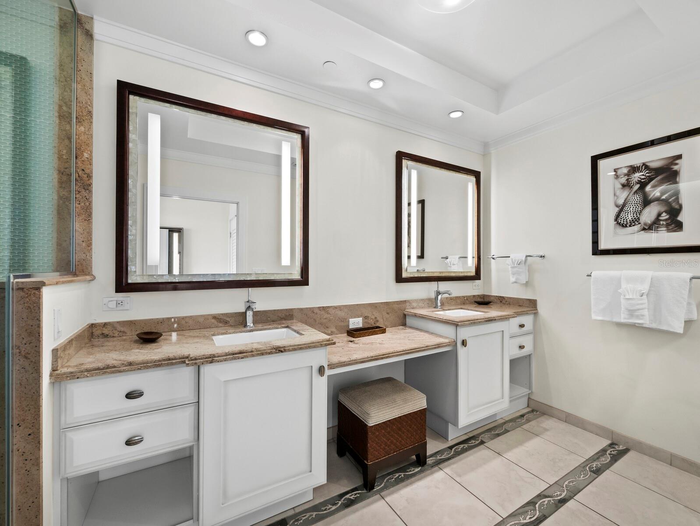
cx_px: 350
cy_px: 263
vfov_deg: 85.7
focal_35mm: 14
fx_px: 283
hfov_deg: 102.0
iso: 640
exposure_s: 1/5
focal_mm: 7
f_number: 9
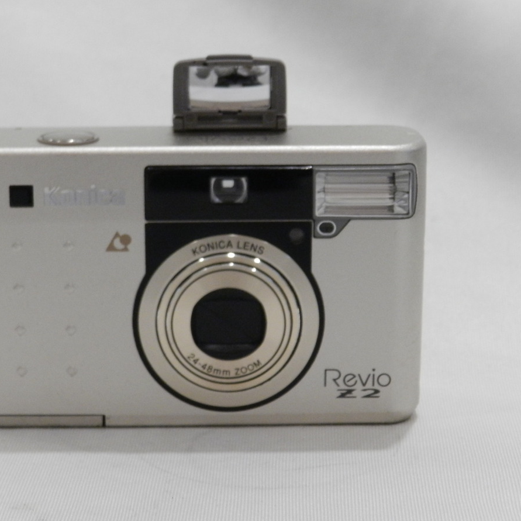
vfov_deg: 17.4
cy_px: 261
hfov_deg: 17.4
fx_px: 1703
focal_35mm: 100
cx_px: 208
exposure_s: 1/100
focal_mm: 14.9
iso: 800
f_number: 4.4
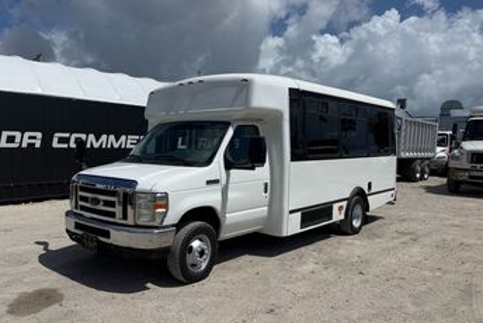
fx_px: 389
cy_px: 173
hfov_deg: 63.3
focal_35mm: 29
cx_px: 205
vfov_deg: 45.0
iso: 64
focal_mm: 6.76
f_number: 1.78
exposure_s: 1/14286
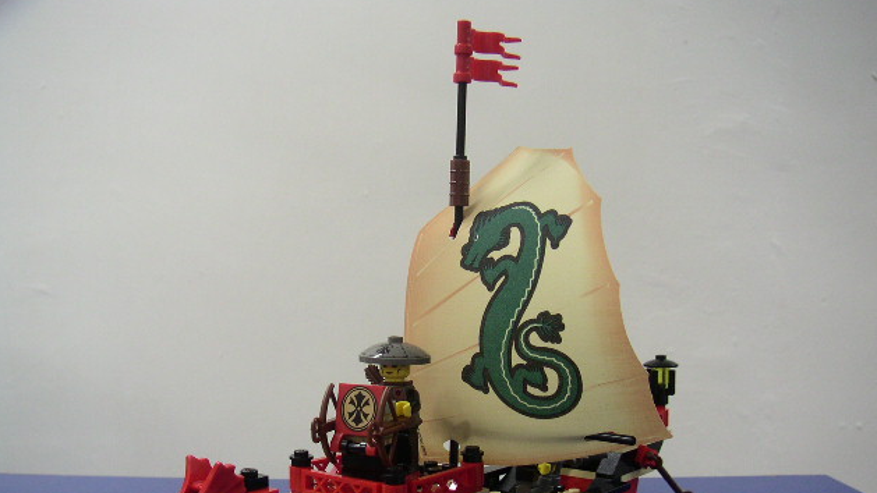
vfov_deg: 28.8
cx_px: 442
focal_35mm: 41
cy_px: 324
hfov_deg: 49.4
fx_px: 954
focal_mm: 5.7
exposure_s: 1/25
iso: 100
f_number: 2.8
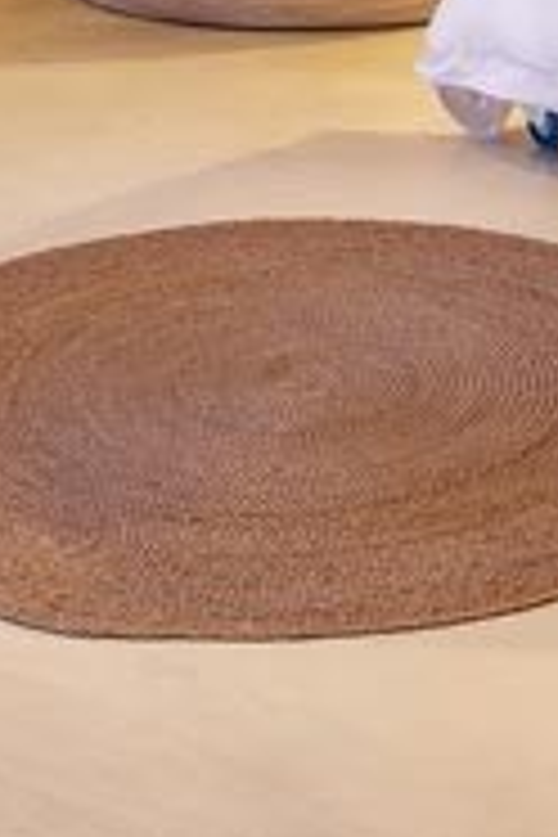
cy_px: -443
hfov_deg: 15.8
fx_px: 1999
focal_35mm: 86
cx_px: 432
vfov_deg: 20.1
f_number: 5.6
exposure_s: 1/2.5
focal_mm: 16
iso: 200
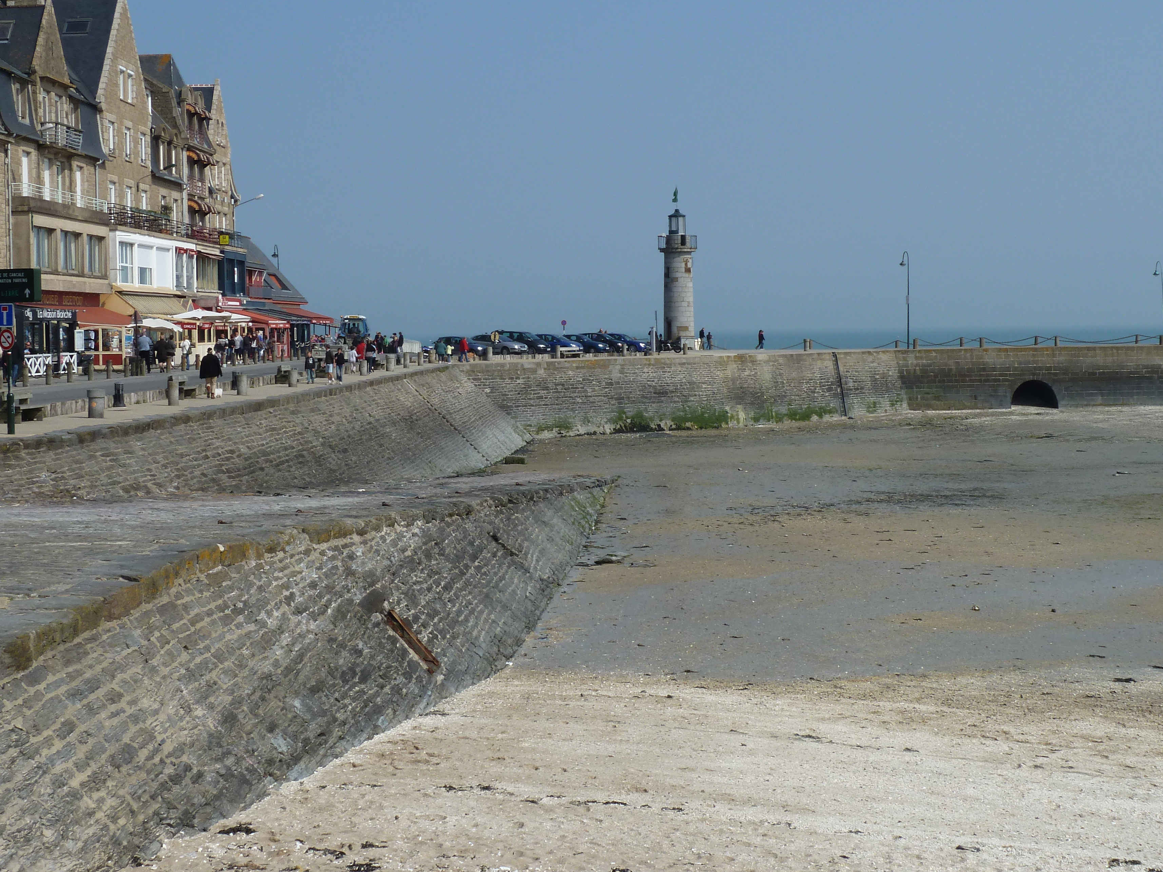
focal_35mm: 56
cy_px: 391
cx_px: 583
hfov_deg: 34.4
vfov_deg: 26.1
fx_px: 1881
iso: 80
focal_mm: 7.9
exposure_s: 1/500
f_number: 5.6
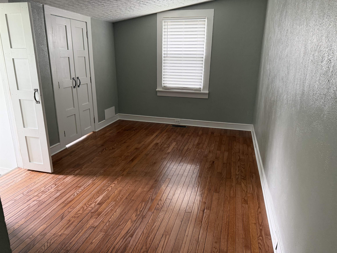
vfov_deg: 56.8
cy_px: 126
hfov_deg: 71.6
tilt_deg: -18.0
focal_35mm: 24
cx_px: 168
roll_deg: -1.0
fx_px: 234
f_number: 1.78
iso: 320
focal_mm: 6.76
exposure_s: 1/60
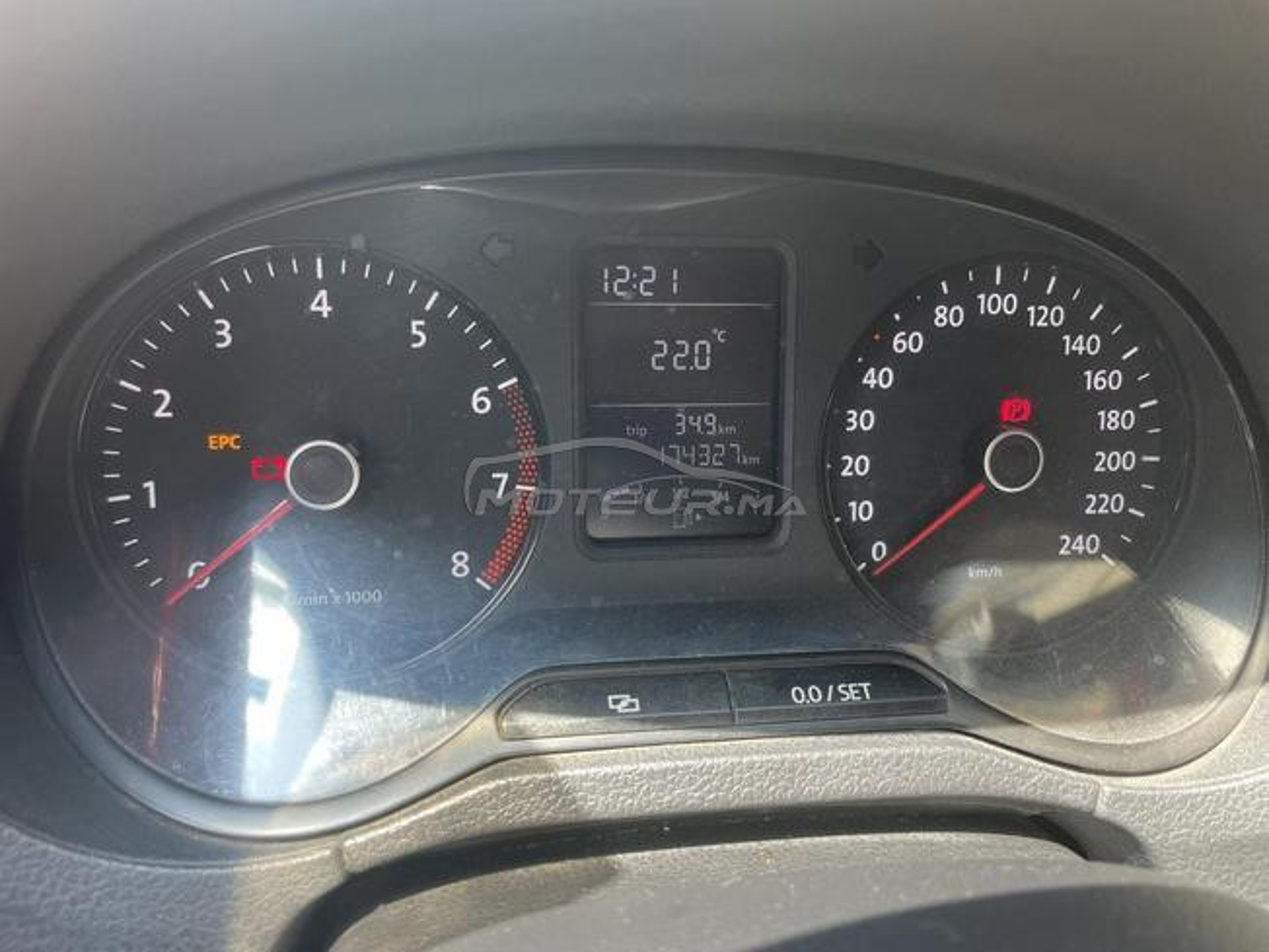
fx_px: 953
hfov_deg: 67.3
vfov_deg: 53.1
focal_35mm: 26
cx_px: 634
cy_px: 476
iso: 64
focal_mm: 4.2
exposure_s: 1/121
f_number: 1.6
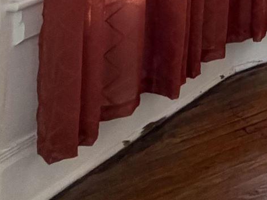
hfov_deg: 13.8
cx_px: 669
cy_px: -286
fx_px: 701
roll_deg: -0.4
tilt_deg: +1.0
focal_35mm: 91
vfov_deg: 12.5
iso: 200
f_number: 2.2
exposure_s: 1/120
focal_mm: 2.22
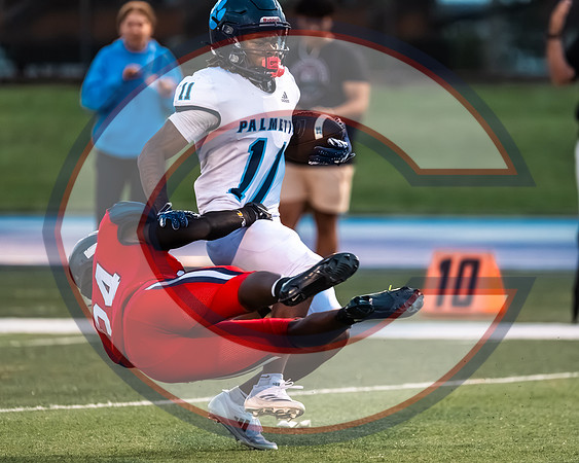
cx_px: 347
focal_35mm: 581
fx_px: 9953
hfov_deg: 3.3
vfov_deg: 2.7
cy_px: 299
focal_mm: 400
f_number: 4.5
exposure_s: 1/1600
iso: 7200
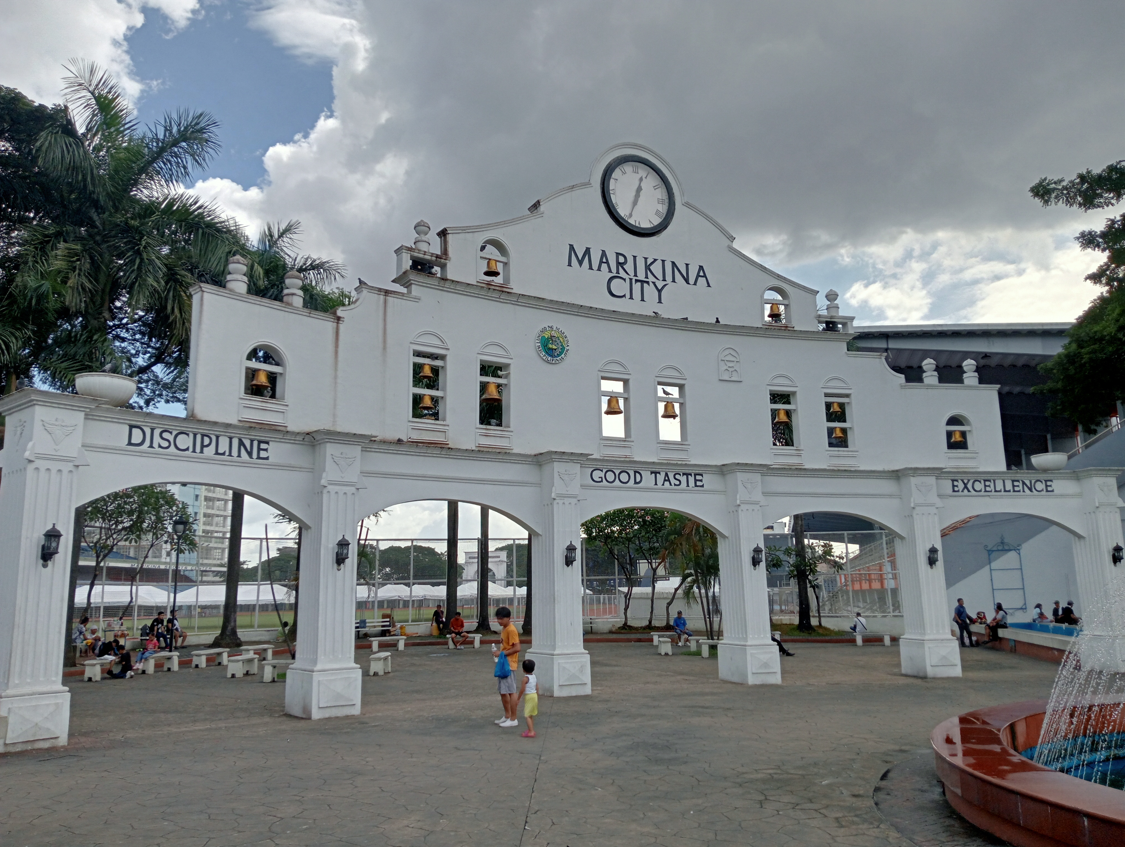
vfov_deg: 49.9
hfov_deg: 63.4
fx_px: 911
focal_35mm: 28
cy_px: 424
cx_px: 562
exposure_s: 1/893
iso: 111
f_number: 1.8
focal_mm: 4.04
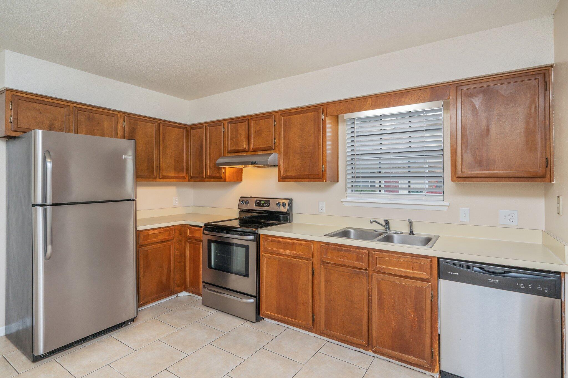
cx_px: 284
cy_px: 189
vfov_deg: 67.3
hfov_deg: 90.0
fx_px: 284
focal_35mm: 18
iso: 320
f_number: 9
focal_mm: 18
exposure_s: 1/30
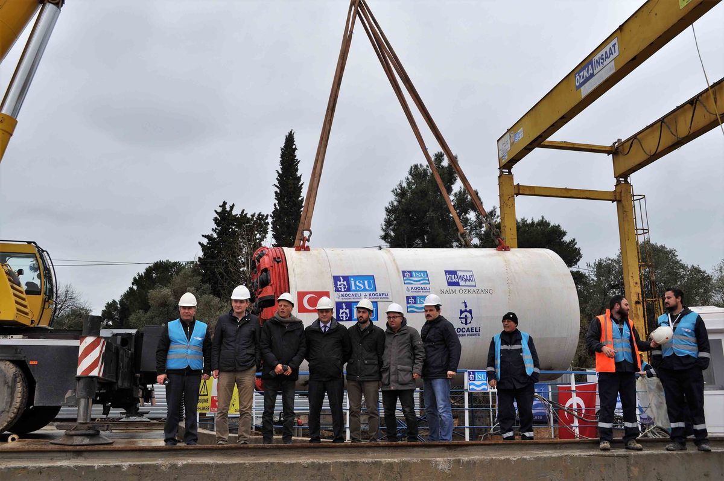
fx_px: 663
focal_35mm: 33
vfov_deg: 39.9
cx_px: 362
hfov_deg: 57.3
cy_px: 240
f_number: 8
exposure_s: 1/250
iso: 200
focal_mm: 22
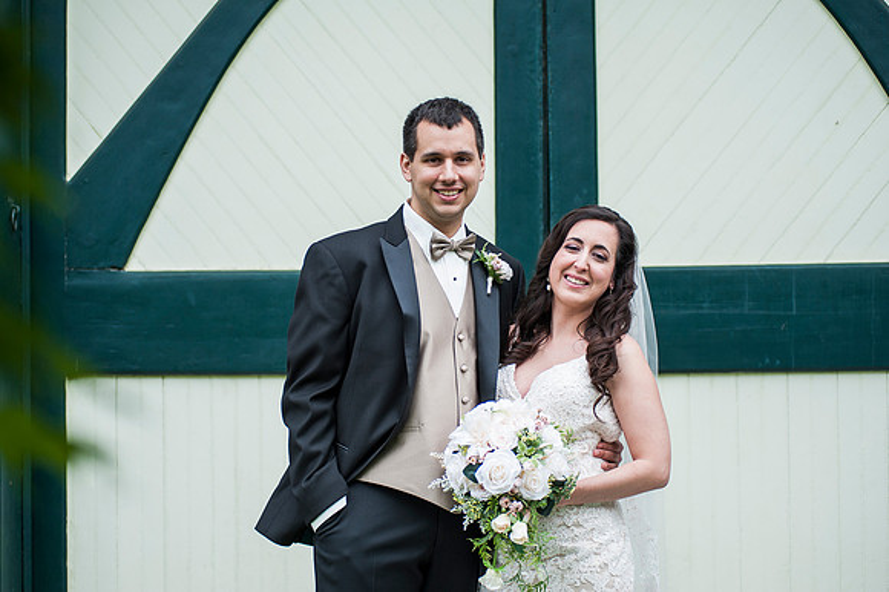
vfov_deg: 16.3
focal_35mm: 84
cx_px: 425
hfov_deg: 24.3
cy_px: 283
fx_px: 2062
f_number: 3.2
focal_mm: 80
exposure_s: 1/800
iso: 200
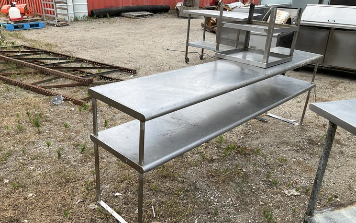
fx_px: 301
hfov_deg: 61.2
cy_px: 118
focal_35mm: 31
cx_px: 177
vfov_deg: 40.6
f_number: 1.8
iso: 25
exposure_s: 1/929
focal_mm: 3
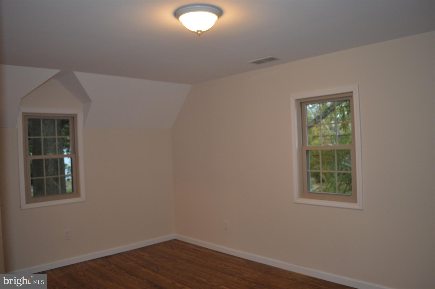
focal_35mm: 27
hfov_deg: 67.4
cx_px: 218
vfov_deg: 47.8
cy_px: 144
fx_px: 326
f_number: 3.5
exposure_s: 1/60
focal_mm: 18
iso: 400
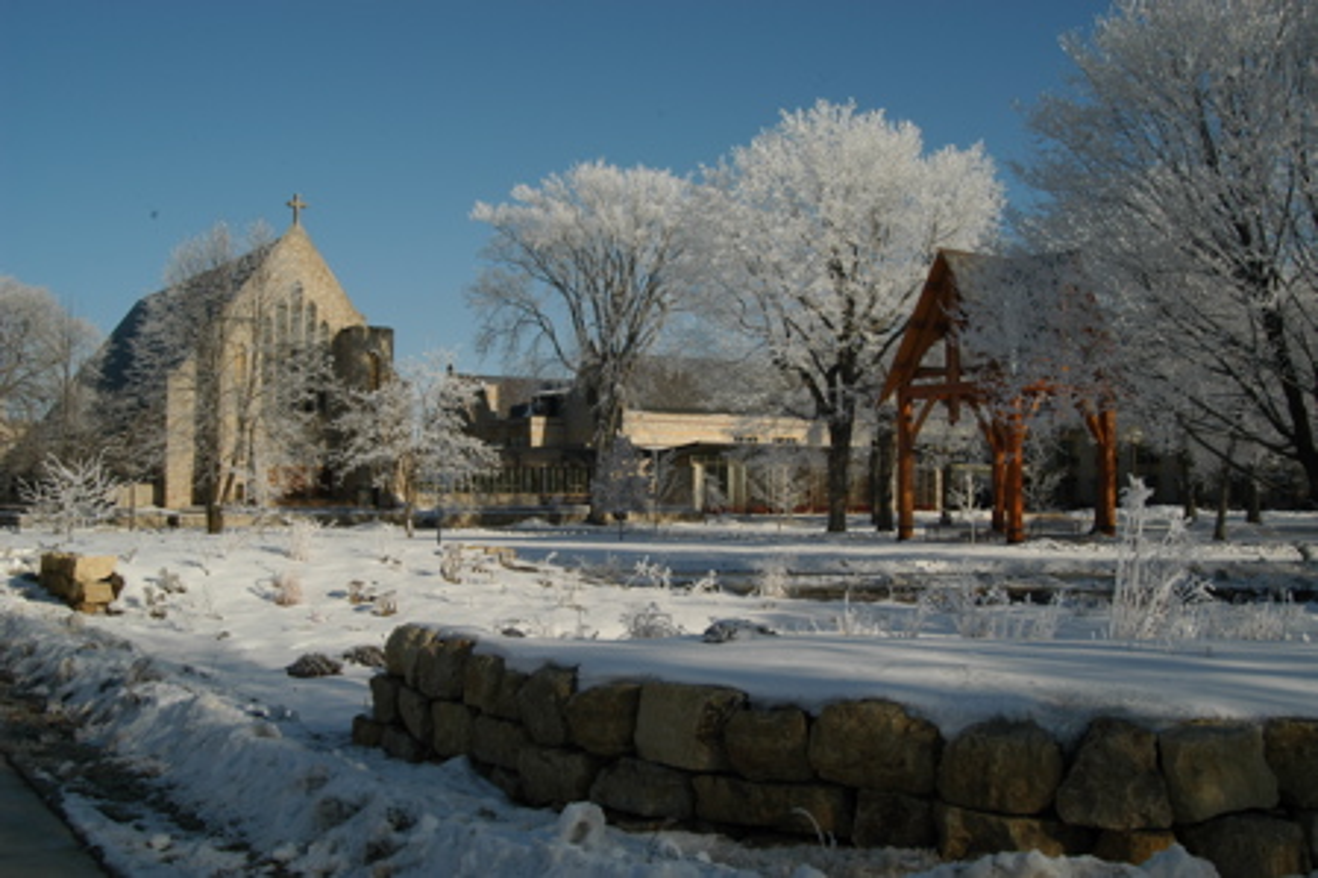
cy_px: 439
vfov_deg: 36.8
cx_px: 659
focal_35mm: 36
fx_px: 1317
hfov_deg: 53.1
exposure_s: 1/350
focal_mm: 24
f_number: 9.5
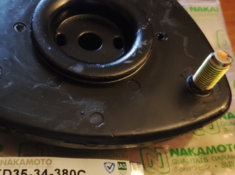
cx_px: 80
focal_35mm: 30
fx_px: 203
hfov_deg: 58.8
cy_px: 87
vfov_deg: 46.7
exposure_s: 1/33
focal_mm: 4.74
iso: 1237
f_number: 1.79
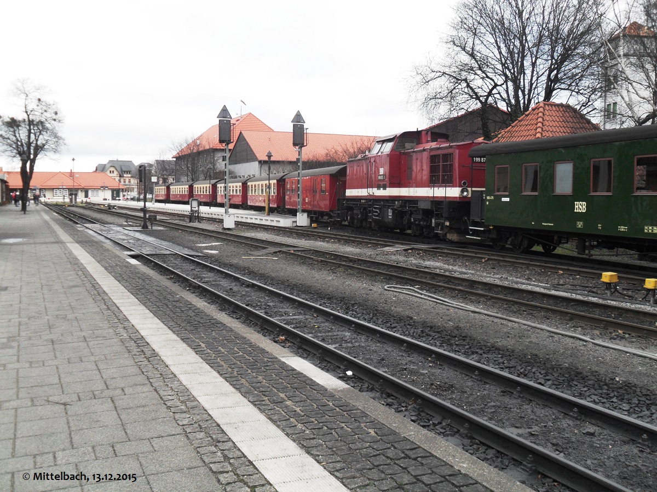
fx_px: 664
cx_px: 328
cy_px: 246
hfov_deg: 52.6
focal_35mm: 35
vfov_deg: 40.7
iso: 100
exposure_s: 1/125
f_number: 2.8
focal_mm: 6.2
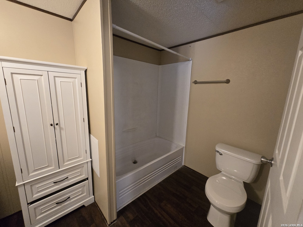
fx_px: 114
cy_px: 114
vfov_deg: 89.9
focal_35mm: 13
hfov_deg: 106.2
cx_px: 152
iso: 800
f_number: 2.2
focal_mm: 2.2
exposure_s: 1/60
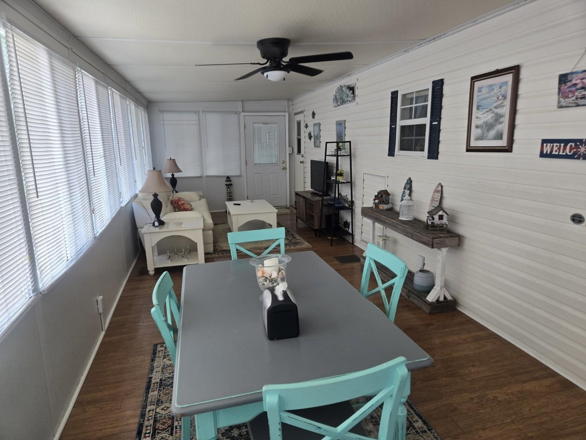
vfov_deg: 58.9
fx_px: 389
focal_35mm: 23
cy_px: 220
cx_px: 293
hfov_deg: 73.9
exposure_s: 1/180
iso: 100
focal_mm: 5.4
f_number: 1.8
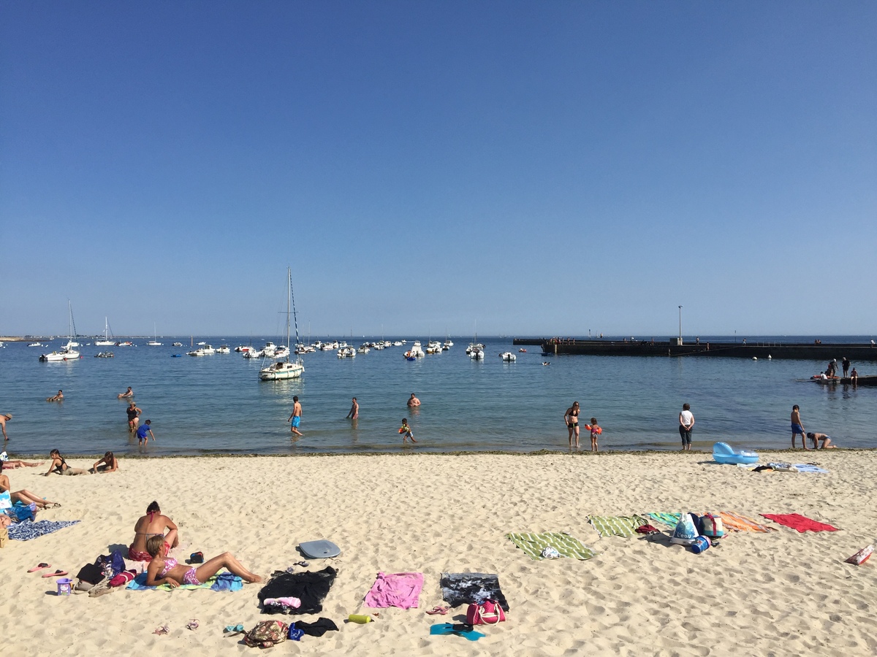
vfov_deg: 48.2
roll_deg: -0.2
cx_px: 438
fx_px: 735
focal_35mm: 29
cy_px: 328
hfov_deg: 61.7
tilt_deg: +1.1
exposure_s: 1/3597
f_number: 2.2
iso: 32
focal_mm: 4.15
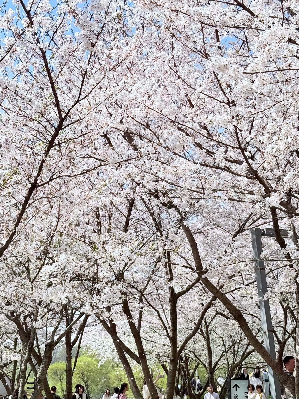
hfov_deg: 21.0
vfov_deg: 27.5
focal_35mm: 70
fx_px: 806
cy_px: 280
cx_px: 127
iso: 64
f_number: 1.78
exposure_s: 1/4329
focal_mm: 6.76
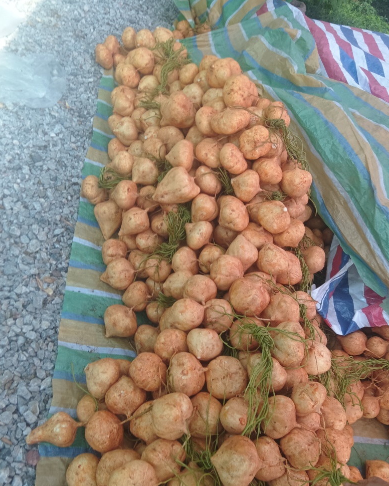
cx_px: 190
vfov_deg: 60.4
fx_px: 417
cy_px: 263
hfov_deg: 50.0
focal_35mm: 29
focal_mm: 3.66
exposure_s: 1/100
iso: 178
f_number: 2.2
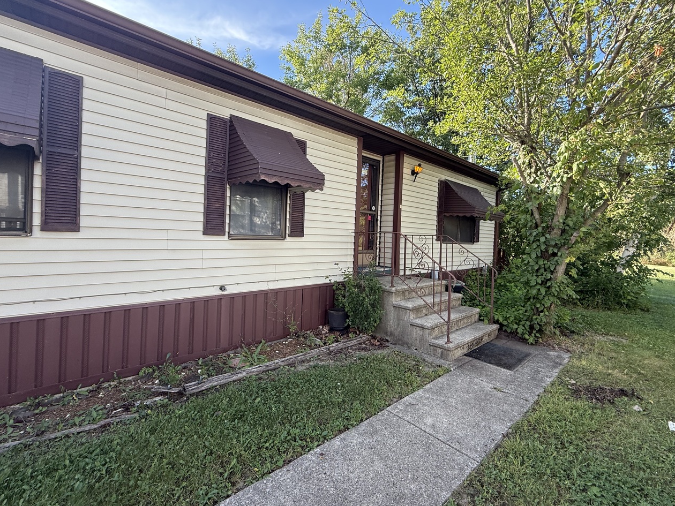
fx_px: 312
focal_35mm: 16
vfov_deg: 78.0
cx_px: 329
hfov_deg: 94.5
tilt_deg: +0.7
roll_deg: -2.3
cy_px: 238
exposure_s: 1/228
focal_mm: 2.22
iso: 50
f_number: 2.2
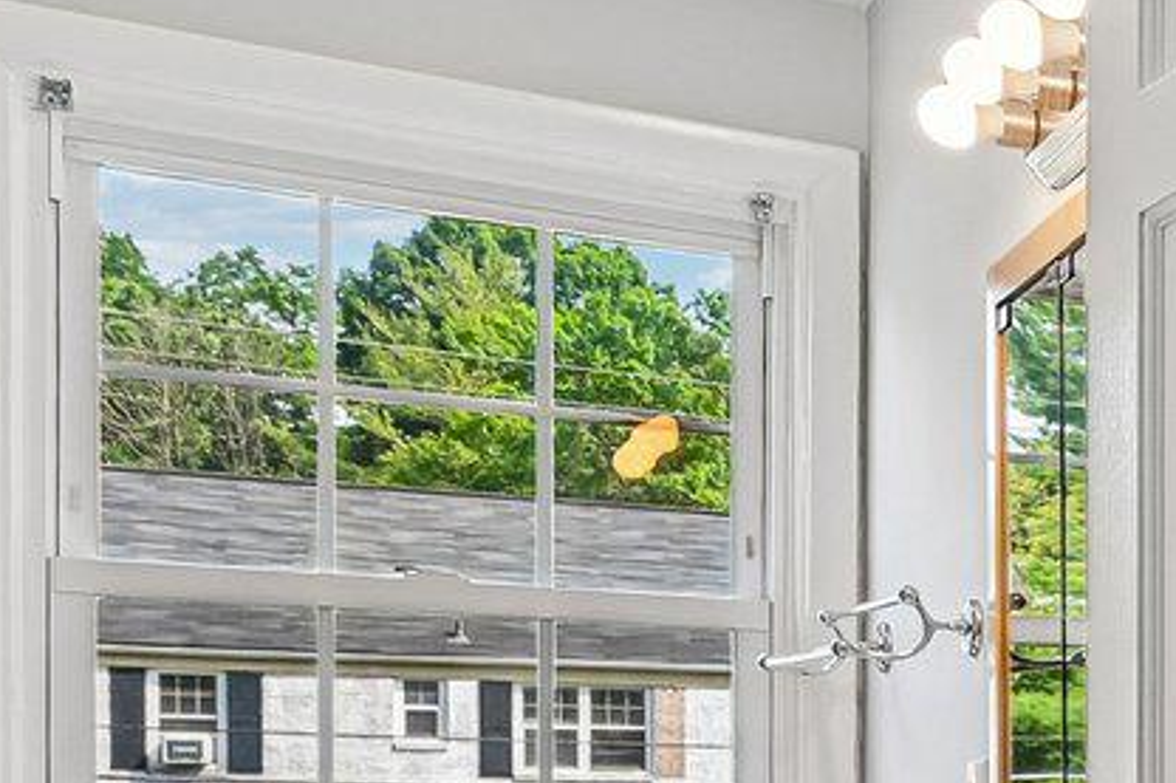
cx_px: 2267
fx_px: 2253
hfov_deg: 19.3
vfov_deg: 19.1
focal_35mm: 69
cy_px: 816
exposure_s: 1/15
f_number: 8
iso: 100
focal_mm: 14
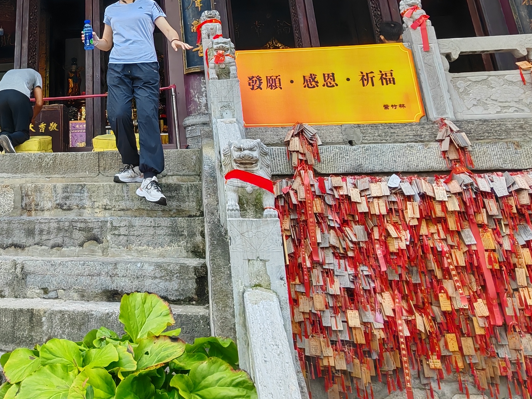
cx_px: 71
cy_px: -2
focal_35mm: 37
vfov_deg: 35.0
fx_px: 569
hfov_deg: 46.2
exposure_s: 1/320
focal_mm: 1.96
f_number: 2.2
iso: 50
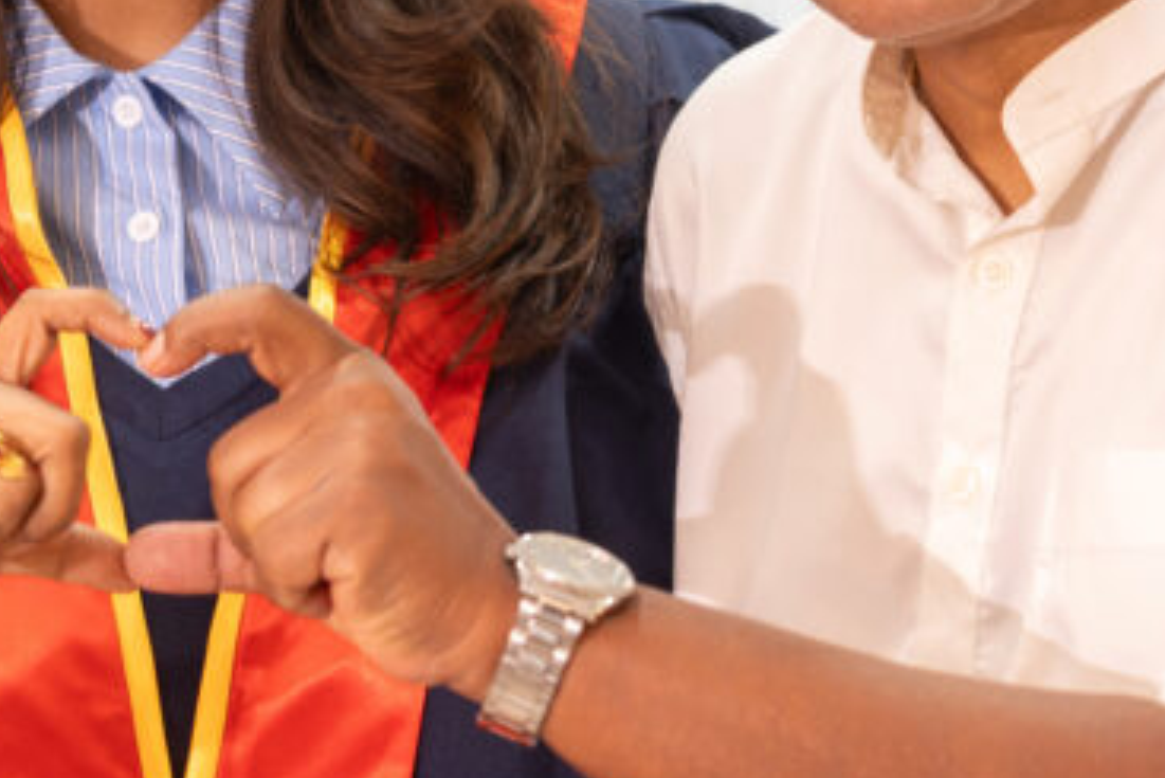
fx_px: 4694
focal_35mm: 145
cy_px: 256
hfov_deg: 14.1
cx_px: 333
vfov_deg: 9.5
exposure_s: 1/40
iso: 500
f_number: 3.5
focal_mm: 52
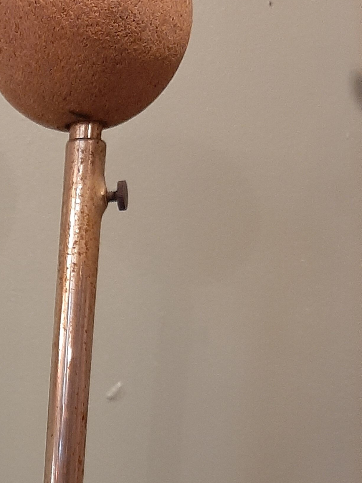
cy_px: 420
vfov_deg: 29.2
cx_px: -82
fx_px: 892
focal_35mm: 64
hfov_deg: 21.2
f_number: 1.7
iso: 250
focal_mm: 3.93
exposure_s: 1/50
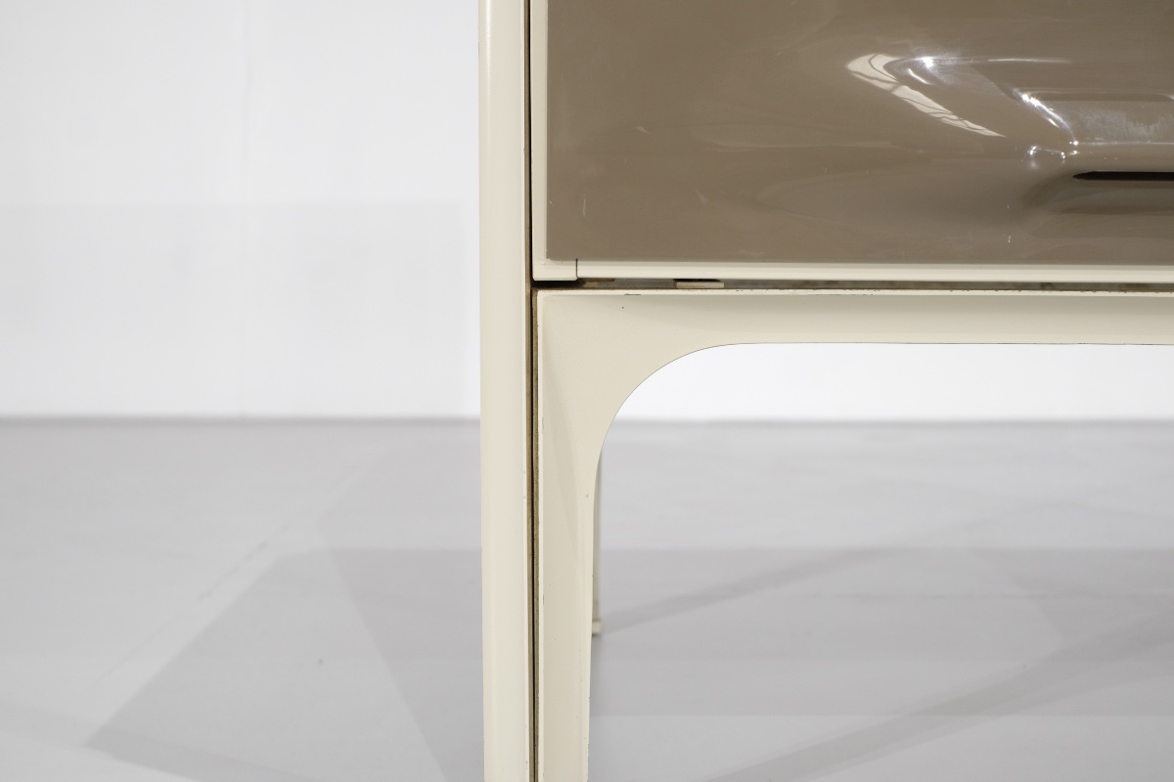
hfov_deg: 37.5
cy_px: 391
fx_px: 1728
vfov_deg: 25.5
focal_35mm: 53
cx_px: 587
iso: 800
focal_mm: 35
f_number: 5.6
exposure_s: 1/70
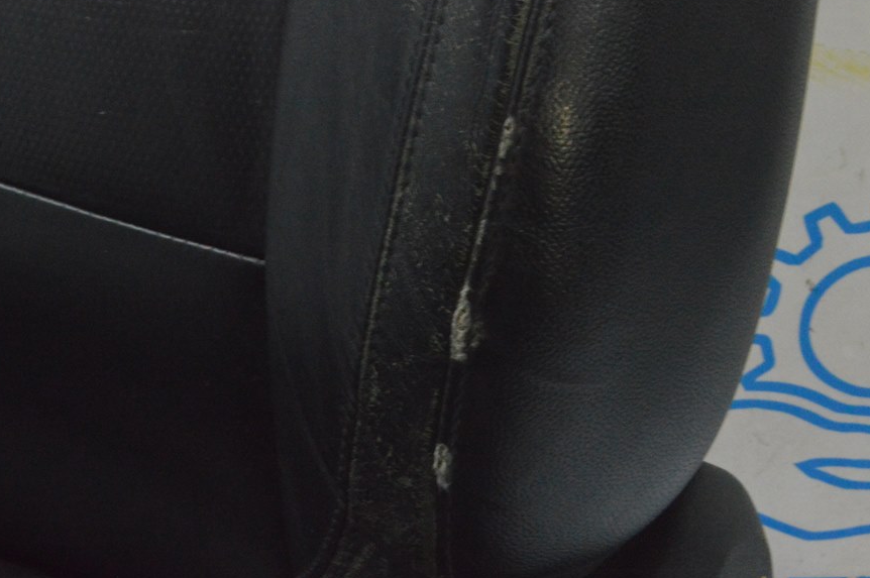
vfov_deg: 16.6
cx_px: 409
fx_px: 1980
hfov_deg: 24.8
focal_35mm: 82
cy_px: 296
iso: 6400
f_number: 20
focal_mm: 46
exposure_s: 1/15
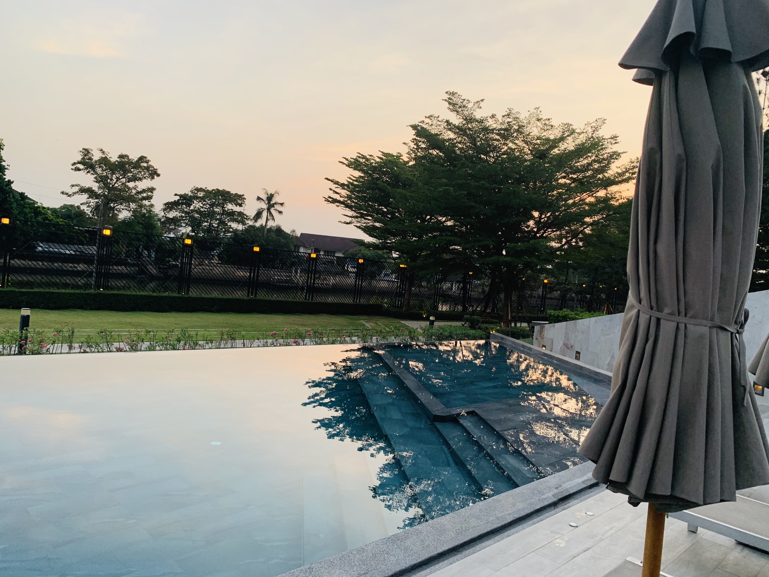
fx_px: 578
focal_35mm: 26
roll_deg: -6.0
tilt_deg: -1.2
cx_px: 384
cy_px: 288
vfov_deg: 53.1
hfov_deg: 67.3
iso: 64
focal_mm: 4.25
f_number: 1.8
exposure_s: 1/121
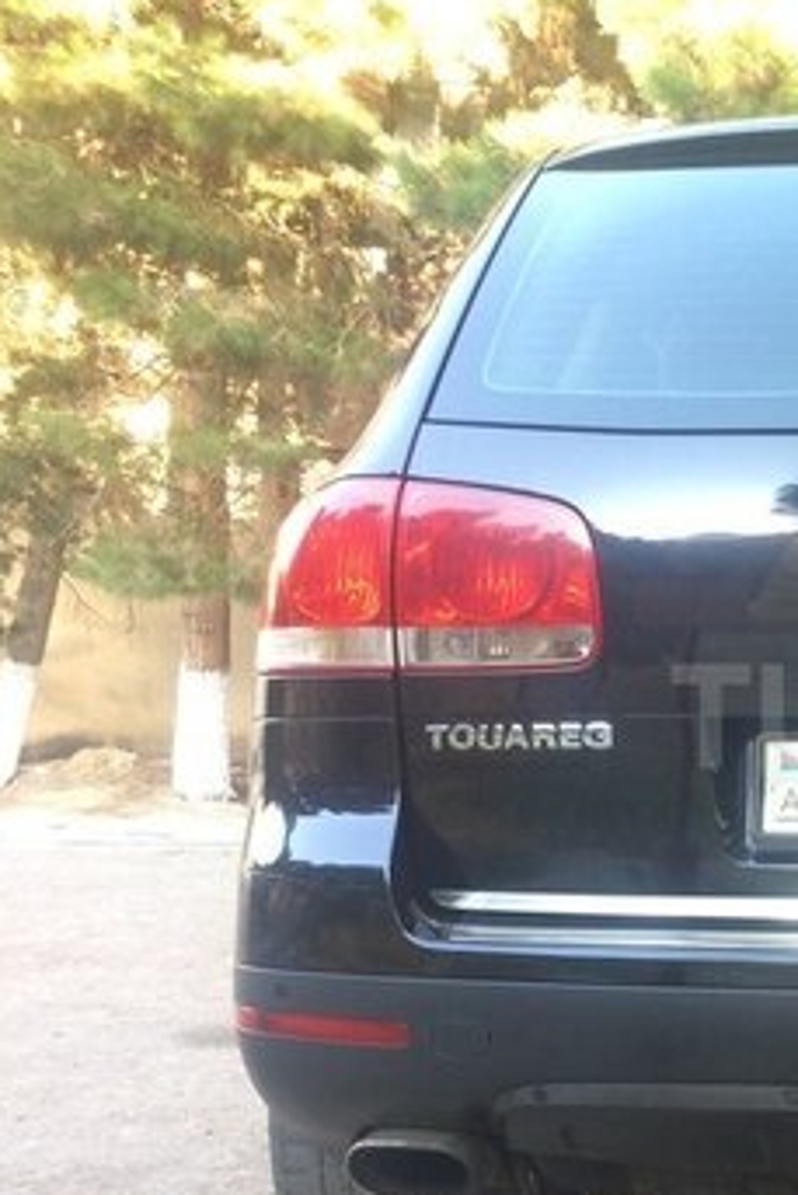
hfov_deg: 21.3
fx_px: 1926
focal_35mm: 58
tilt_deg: -1.0
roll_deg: +0.0
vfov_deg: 34.4
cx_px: 1028
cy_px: 716
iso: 32
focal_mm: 4.15
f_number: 2.2
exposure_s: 1/33
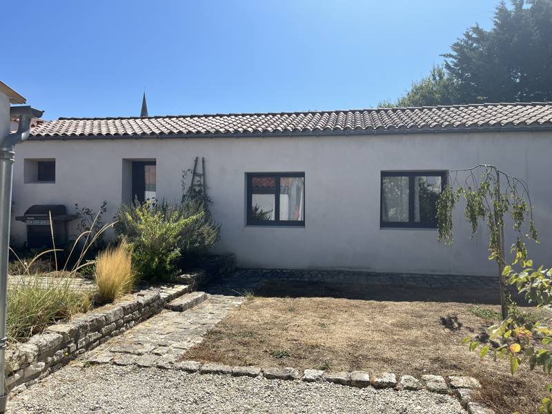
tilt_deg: +0.2
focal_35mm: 26
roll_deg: -0.1
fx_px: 415
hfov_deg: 67.3
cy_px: 207
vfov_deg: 53.1
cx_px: 276
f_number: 1.6
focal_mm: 5.1
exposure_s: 1/3876
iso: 50
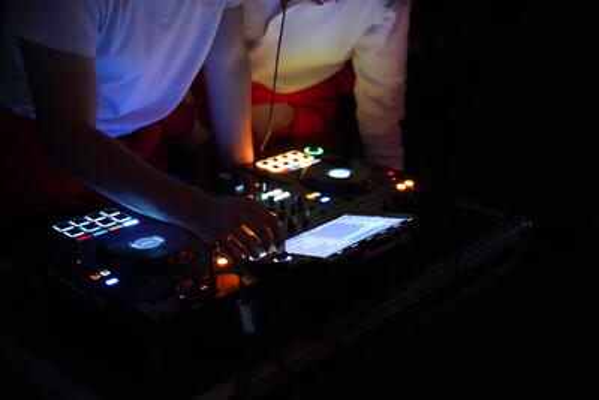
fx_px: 806
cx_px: 300
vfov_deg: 27.9
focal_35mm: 48
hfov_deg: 40.8
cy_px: 200
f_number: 2.8
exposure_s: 1/60
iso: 12800
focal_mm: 48.4
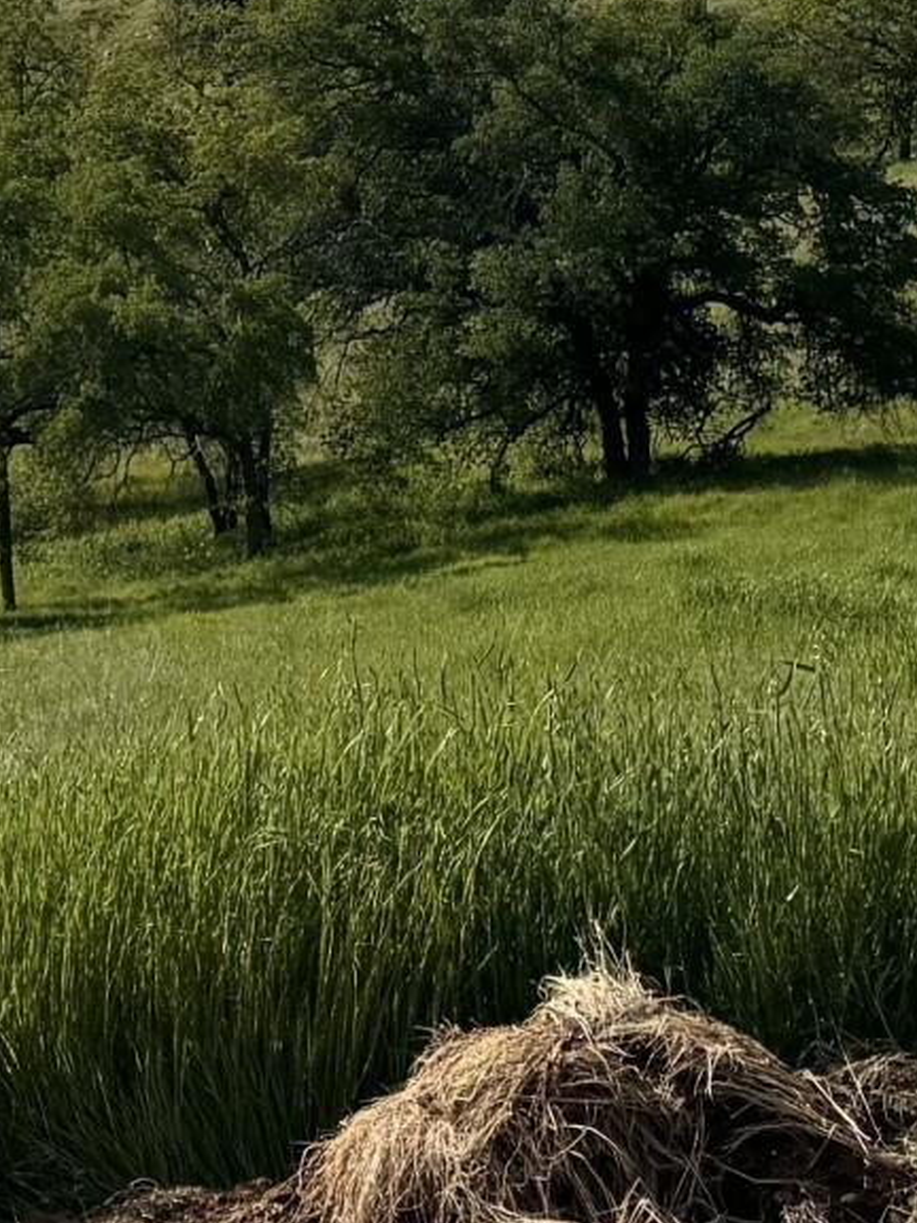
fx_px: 4415
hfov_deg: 11.6
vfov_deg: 14.3
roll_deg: -2.2
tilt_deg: +6.6
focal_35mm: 125
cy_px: -820
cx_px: -265
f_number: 1.78
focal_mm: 6.76
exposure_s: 1/12346
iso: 80
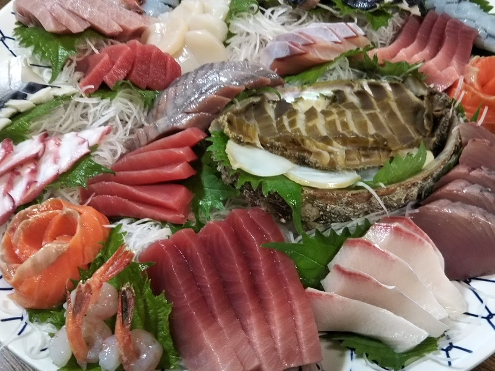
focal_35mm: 39
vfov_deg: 36.8
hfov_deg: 47.9
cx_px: 257
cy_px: 180
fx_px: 558
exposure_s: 1/30
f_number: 2.2
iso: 160
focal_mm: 4
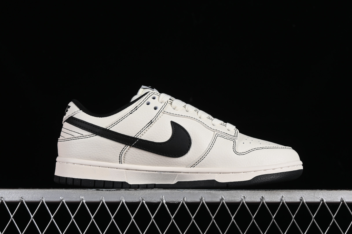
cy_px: 117
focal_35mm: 75
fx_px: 733
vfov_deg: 18.2
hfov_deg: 27.0
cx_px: 176
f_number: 8
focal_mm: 50
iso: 160
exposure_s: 1/100
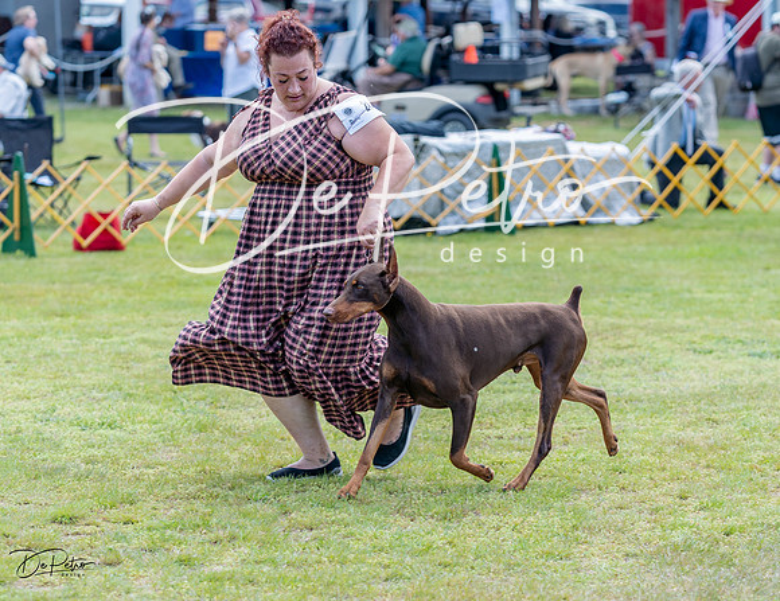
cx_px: 424
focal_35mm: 134
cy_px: 253
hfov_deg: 14.5
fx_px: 3060
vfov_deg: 11.2
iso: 100
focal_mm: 100
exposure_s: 1/500
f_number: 3.2
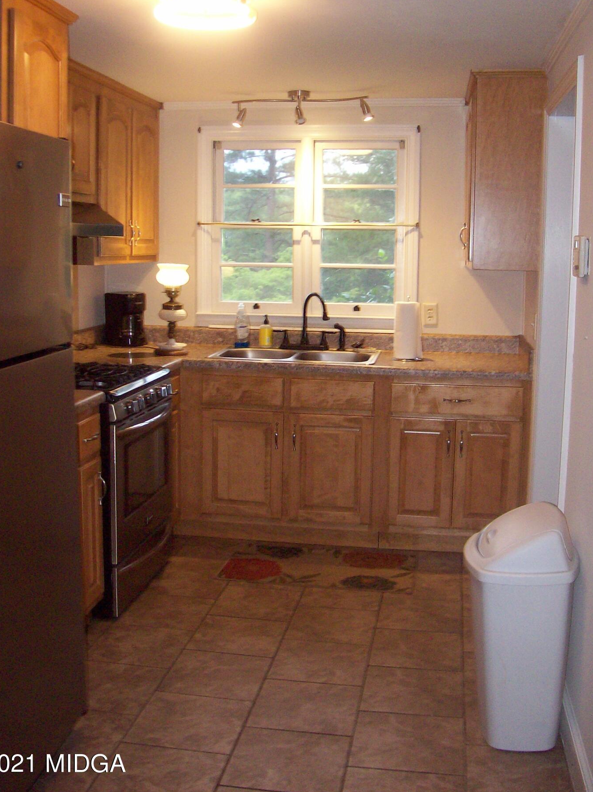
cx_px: 292
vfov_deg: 46.8
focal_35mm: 40
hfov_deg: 35.9
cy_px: 357
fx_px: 915
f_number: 2.7
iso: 140
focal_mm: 6
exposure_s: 1/64
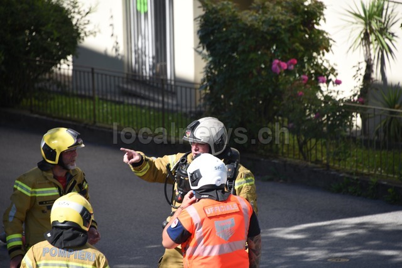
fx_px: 3351
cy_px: 134
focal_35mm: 300
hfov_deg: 6.9
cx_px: 201
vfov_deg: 4.6
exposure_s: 1/200
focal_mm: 300
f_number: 7.1
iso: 100
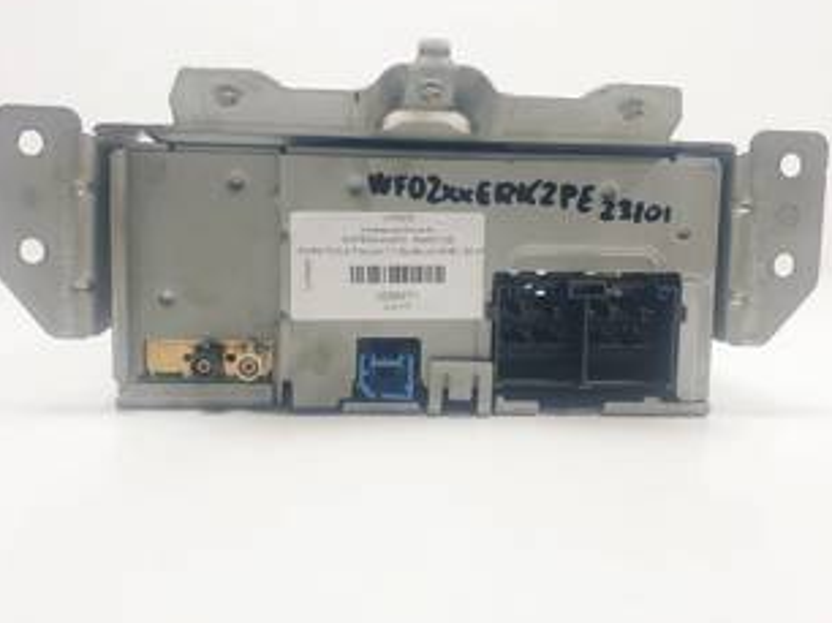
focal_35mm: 34
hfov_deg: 54.0
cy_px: 283
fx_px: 817
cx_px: 405
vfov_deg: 41.7
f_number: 2.4
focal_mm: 4.3
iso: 50
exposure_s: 1/232
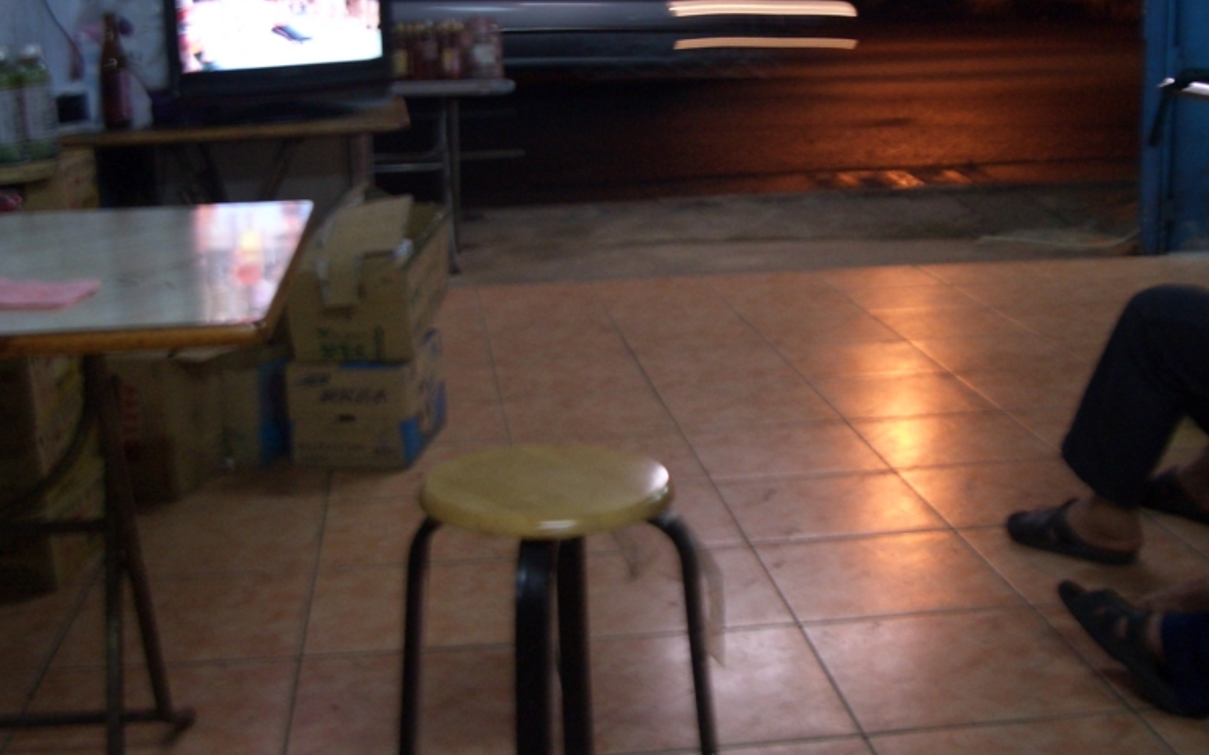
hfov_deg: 42.7
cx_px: 603
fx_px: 1548
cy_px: 345
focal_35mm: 47
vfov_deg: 27.4
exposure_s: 1/8
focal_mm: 6.8
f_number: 2.8
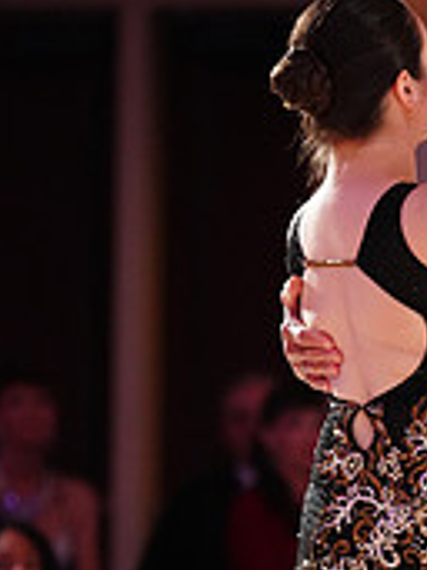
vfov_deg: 3.2
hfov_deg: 2.4
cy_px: 743
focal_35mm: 613
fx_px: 10095
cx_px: 589
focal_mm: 188
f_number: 2.8
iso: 4000
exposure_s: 1/500
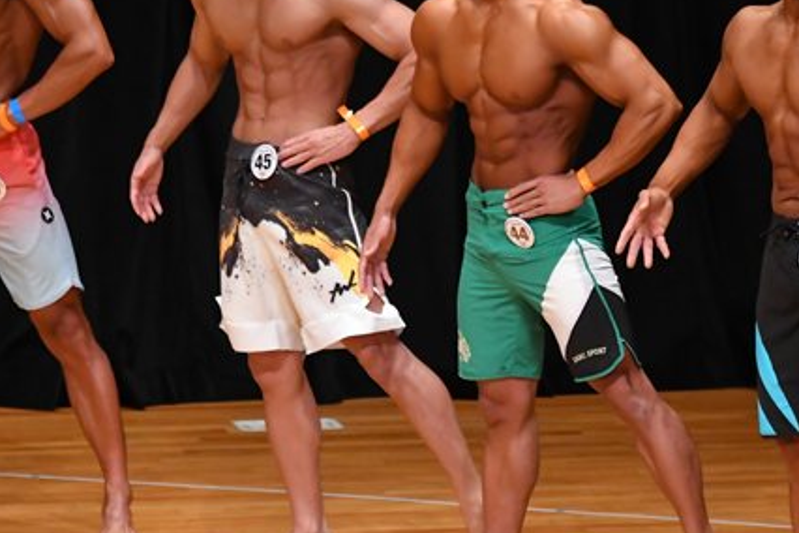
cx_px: 481
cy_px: 216
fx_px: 10897
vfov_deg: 2.8
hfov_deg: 4.2
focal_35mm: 491
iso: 4000
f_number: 5.6
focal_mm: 180
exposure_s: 1/400
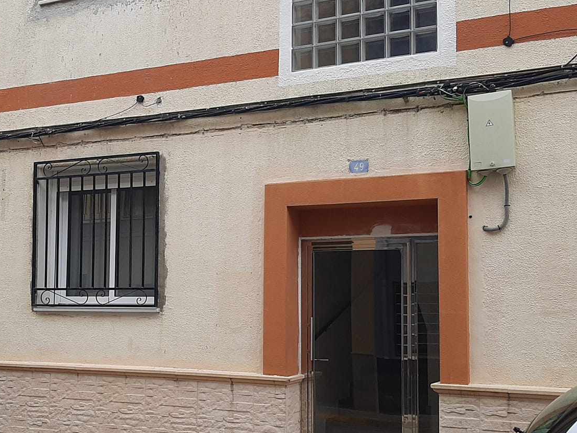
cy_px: 251
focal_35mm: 50
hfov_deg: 37.7
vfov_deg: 29.1
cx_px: 185
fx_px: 833
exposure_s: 1/849
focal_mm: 3.93
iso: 40
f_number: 1.7
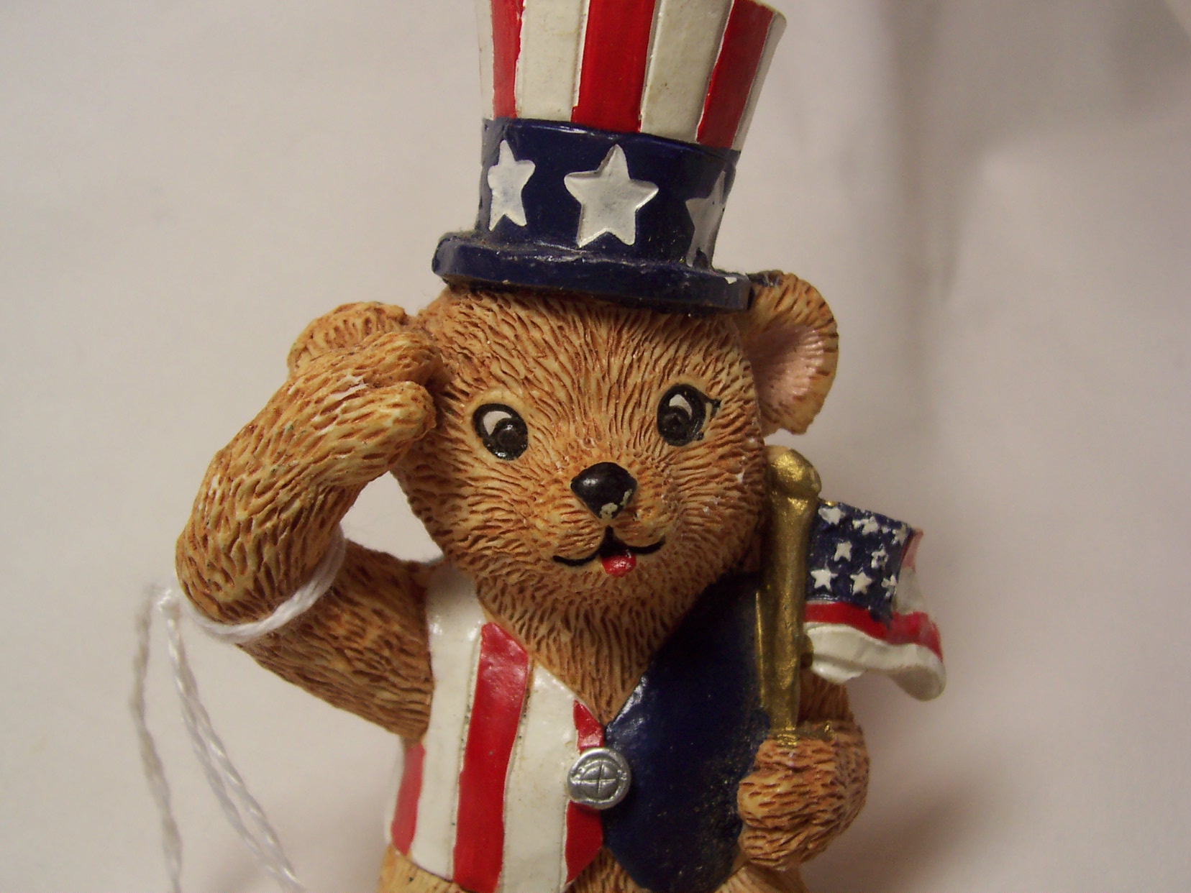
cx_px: 596
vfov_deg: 38.7
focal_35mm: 37
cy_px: 446
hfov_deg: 50.1
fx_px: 1273
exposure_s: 1/60
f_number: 2.8
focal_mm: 5.6
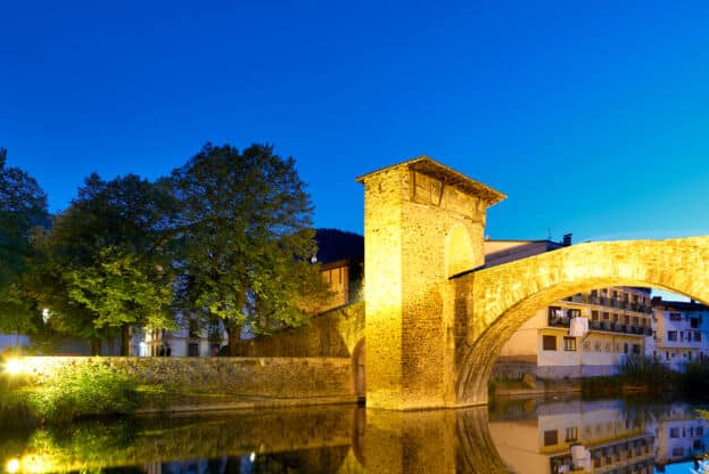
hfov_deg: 75.8
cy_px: 353
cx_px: 318
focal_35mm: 23
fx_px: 453
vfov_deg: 52.8
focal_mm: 14
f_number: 8
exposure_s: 4
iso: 100
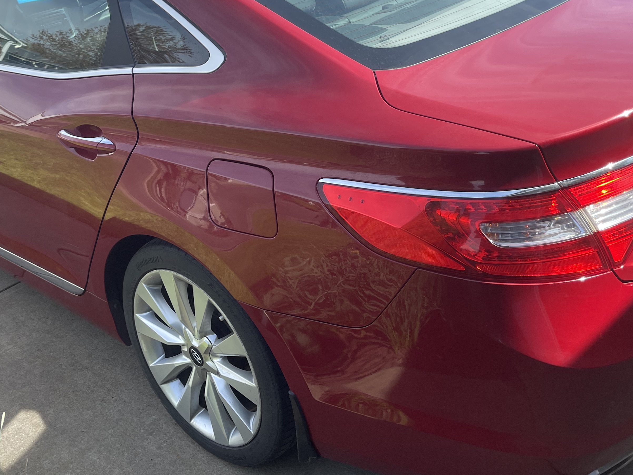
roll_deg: +3.5
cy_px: 149
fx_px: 768
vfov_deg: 34.0
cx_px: 265
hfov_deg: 44.6
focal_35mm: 42
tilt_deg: -27.5
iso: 32
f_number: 1.6
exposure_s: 1/978
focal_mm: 5.1
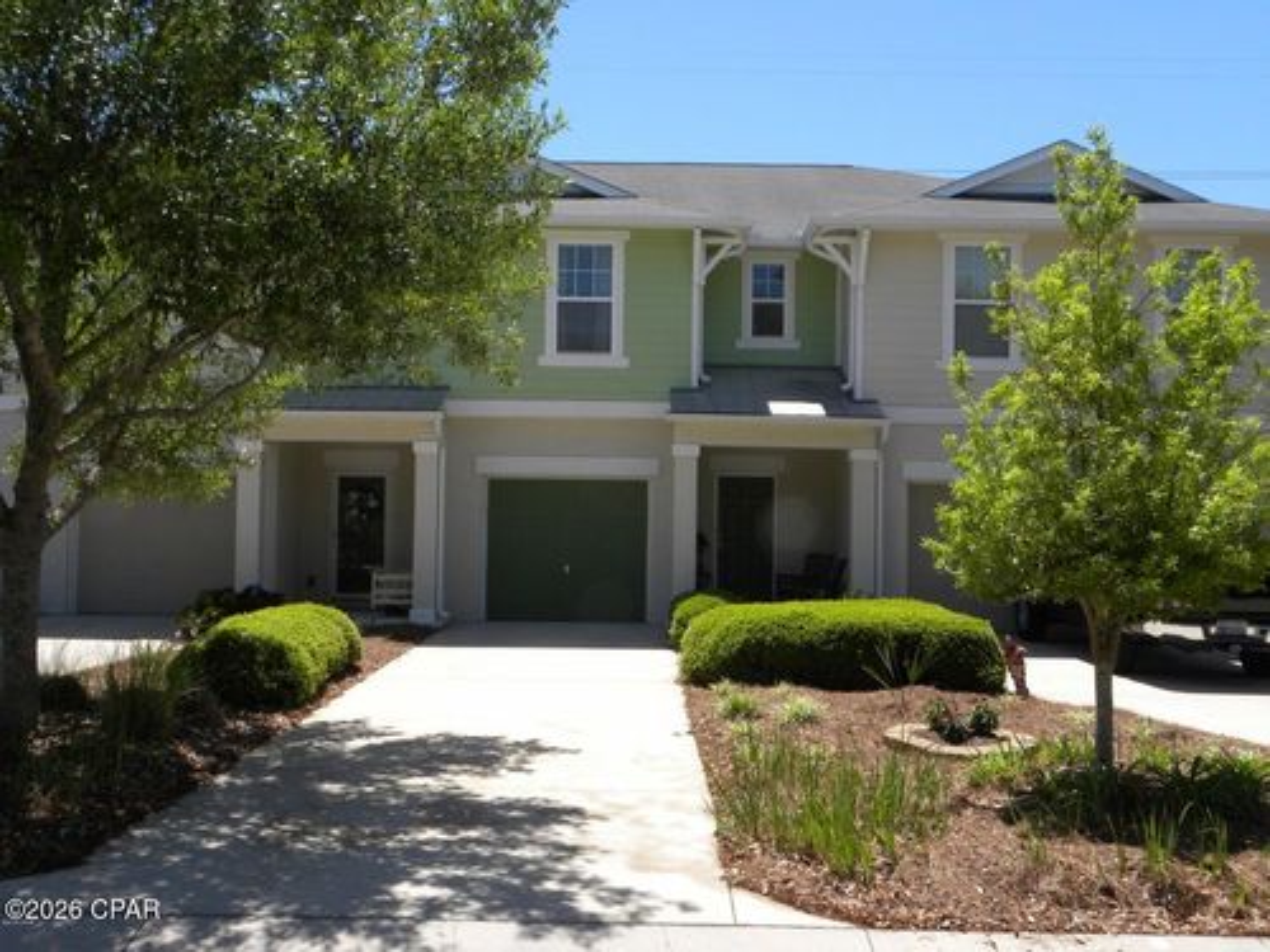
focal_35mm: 37
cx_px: 635
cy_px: 476
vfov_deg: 38.7
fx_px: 1357
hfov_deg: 50.1
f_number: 5.6
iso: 64
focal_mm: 6.6
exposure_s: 1/245
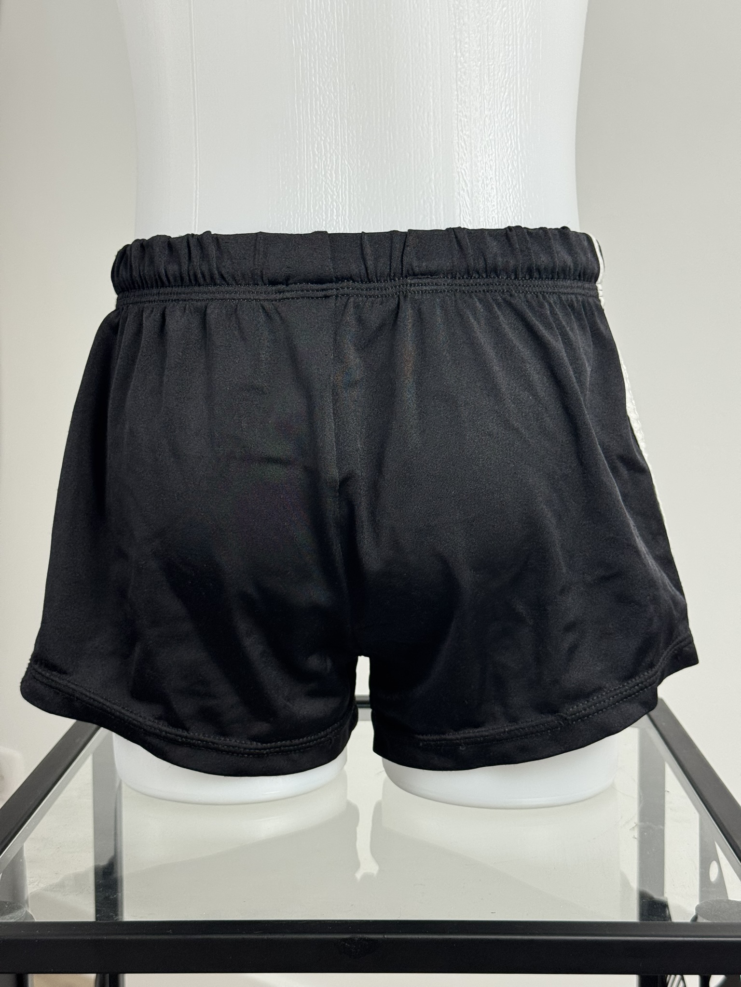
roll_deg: +0.5
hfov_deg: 30.3
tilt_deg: -6.8
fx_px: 1370
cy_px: 494
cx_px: 370
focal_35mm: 48
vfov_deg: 39.7
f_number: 1.78
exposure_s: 1/100
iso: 125
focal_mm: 6.76
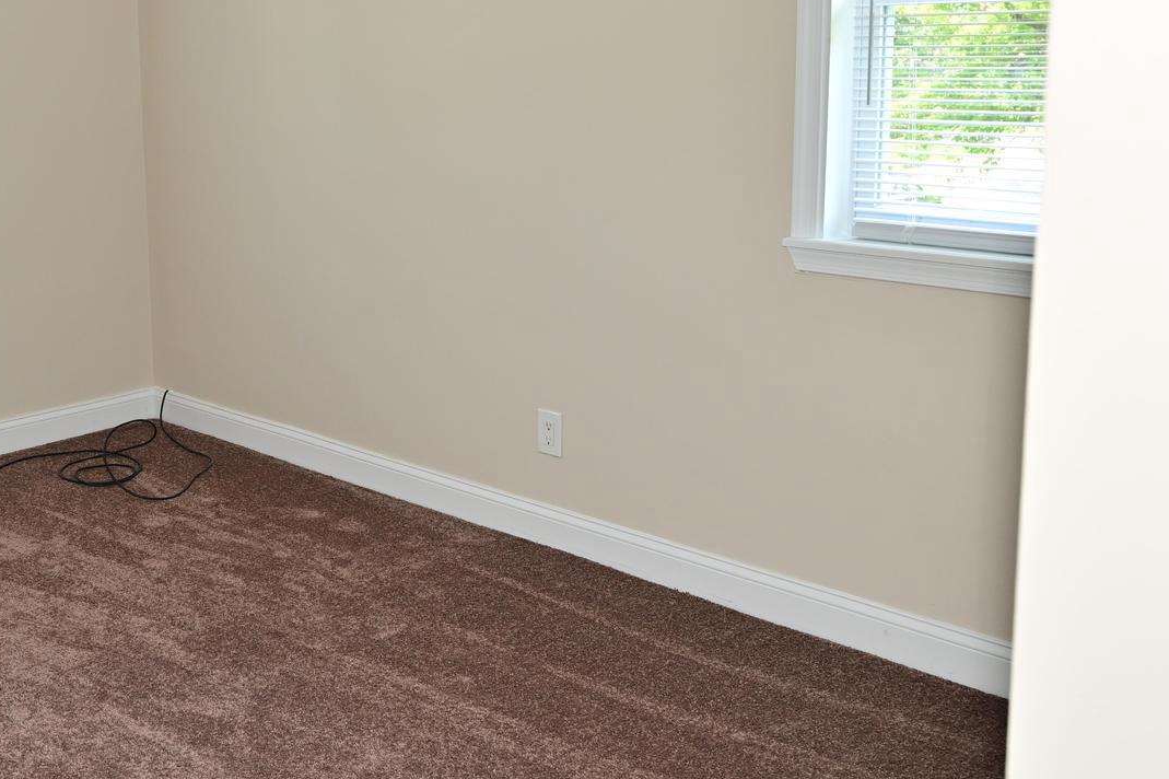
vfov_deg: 29.1
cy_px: 274
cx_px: 200
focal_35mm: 46
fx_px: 1493
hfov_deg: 40.6
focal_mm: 24
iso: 400
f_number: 5.6
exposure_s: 1/60
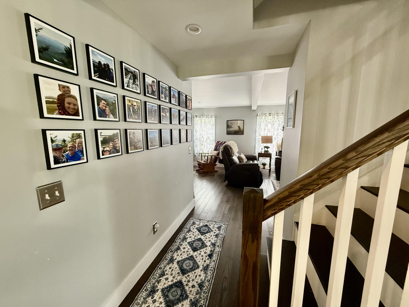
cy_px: 154
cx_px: 204
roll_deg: -0.4
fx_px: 165
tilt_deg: -8.0
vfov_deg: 85.7
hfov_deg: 102.1
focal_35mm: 14
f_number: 2.2
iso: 400
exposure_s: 1/120
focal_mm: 2.22
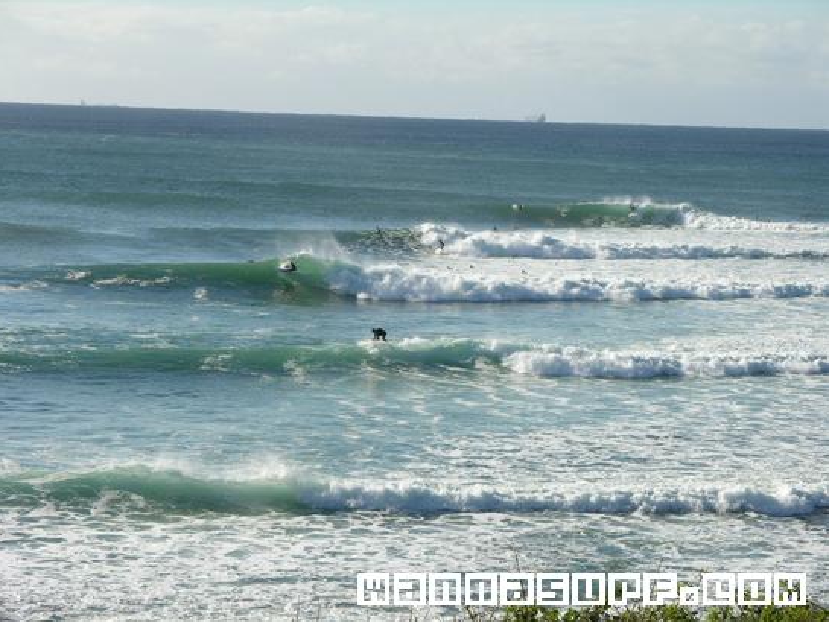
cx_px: 413
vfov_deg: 10.5
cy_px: 312
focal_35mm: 141
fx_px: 3377
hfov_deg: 14.0
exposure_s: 1/340
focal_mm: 34.7
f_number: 5.4
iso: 50
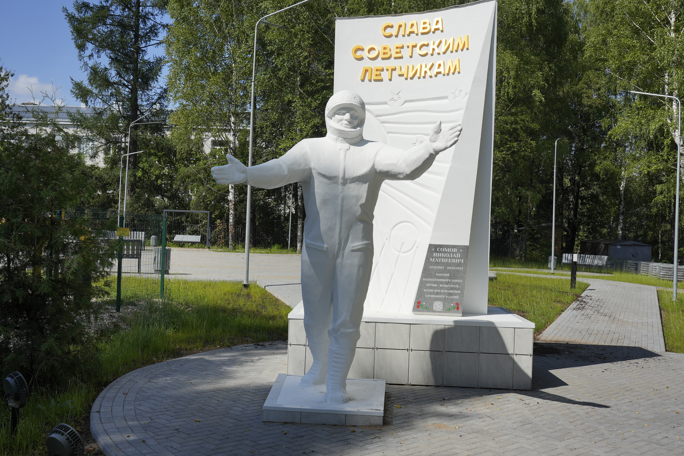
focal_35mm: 36
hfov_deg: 53.1
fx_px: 684
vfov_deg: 36.9
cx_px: 342
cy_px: 228
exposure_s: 1/640
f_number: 8
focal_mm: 36
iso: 125
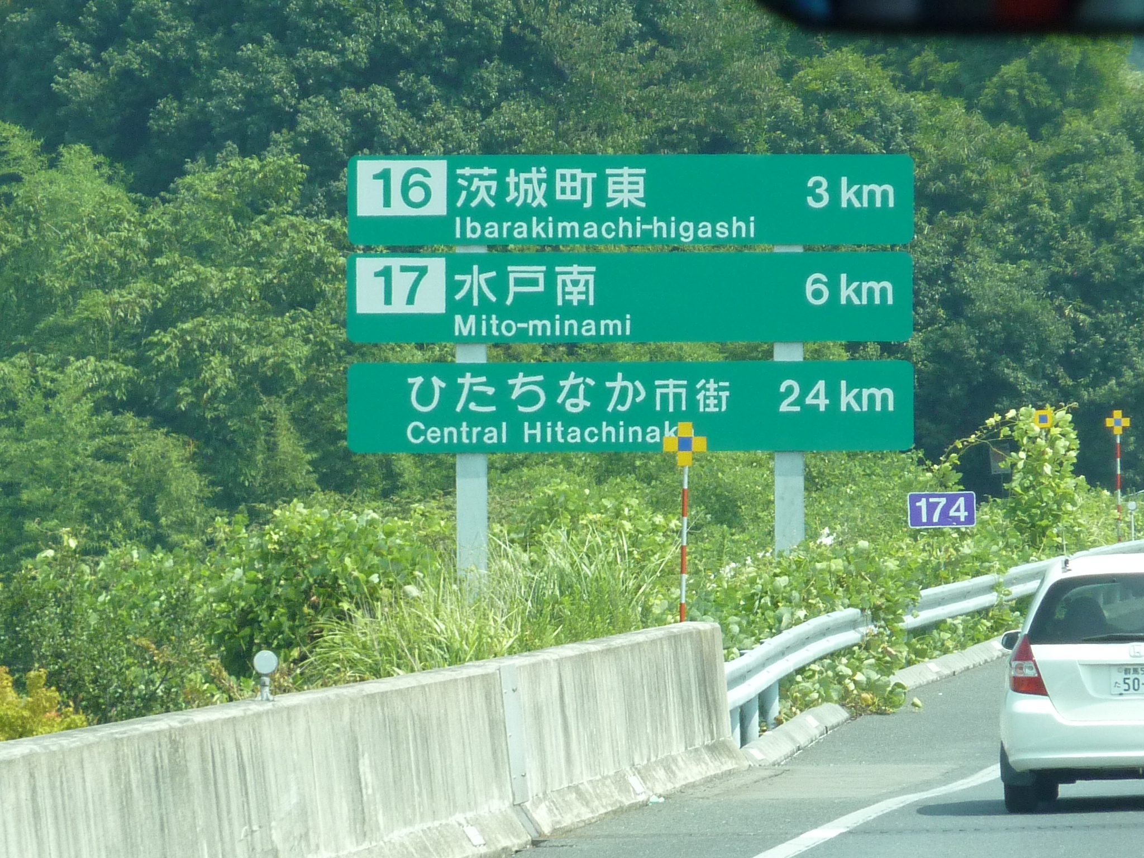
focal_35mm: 378
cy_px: 429
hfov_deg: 5.2
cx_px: 572
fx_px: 12492
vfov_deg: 3.9
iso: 160
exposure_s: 1/400
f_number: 4.6
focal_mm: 34.4
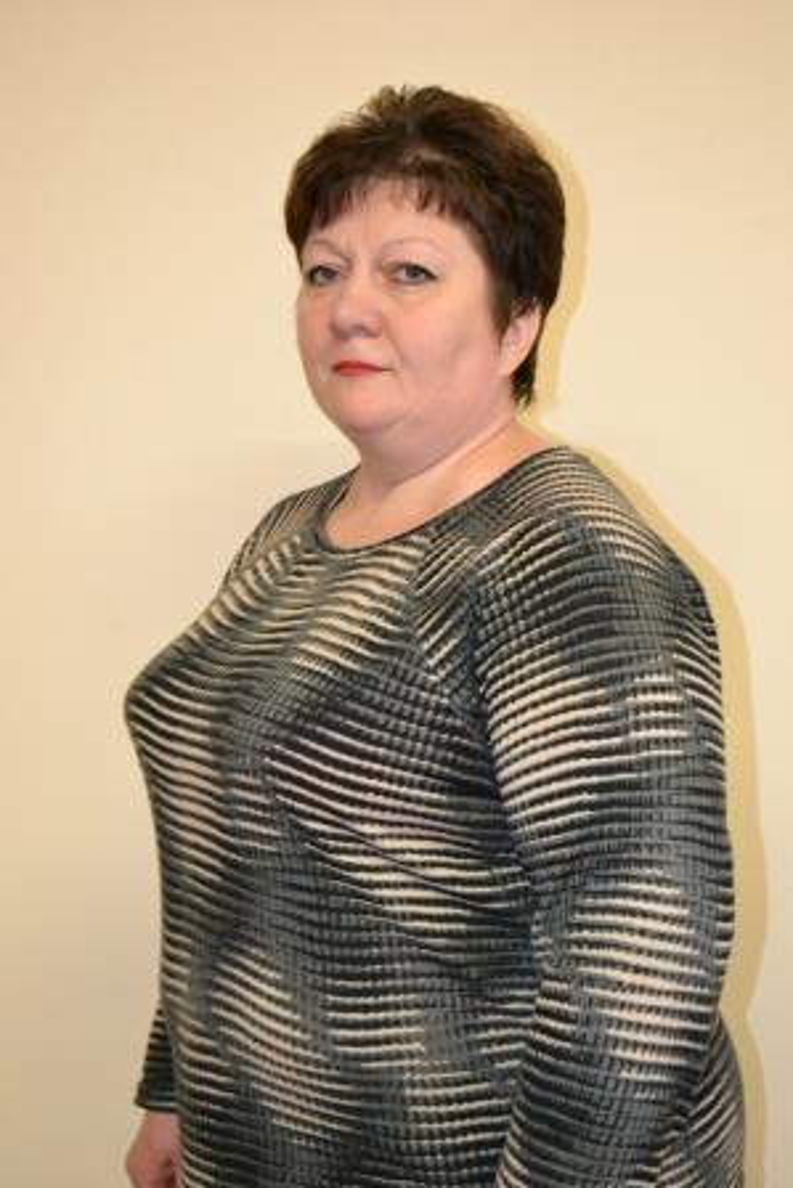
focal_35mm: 54
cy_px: 594
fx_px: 1783
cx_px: 396
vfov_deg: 36.9
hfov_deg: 25.1
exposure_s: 1/60
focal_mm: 36
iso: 3200
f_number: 5
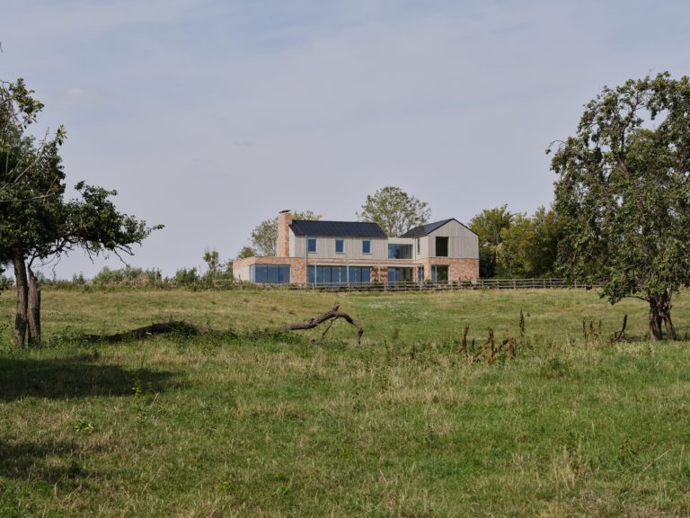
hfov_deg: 27.8
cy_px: 259
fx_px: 1395
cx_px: 345
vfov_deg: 21.0
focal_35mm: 70
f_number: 13
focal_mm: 88.3
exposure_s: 1/160
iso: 200
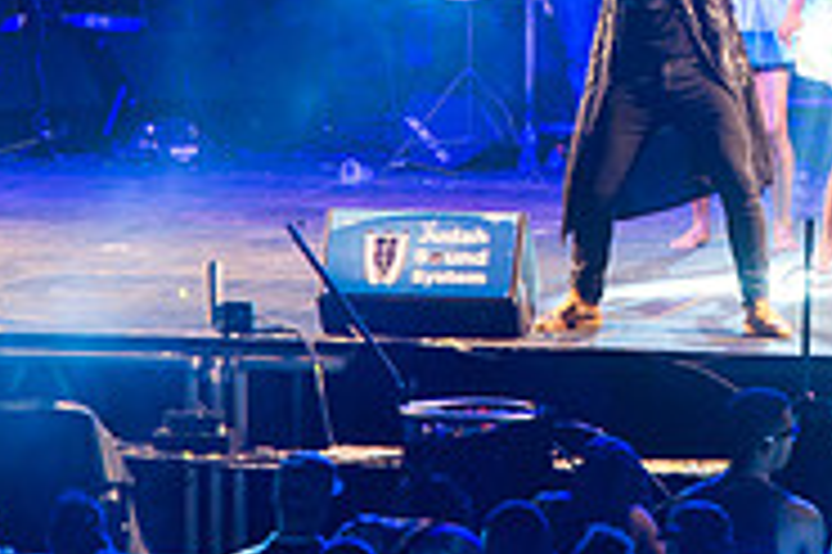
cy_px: -185
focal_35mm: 658
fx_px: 15193
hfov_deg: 3.1
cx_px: 886
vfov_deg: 2.1
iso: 2500
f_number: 5.6
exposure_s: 1/60
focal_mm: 210
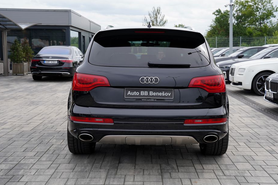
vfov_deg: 28.1
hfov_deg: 41.1
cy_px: 93
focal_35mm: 48
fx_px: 371
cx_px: 149
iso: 100
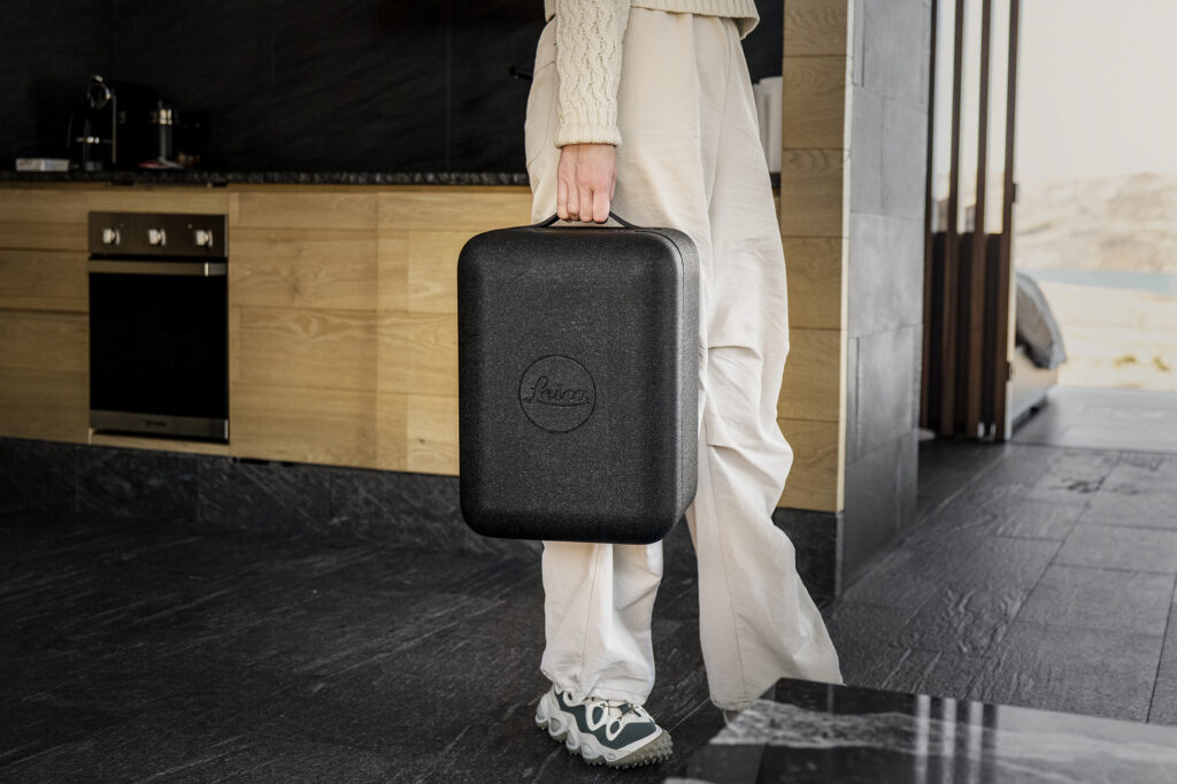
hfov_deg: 57.2
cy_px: 392
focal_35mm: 33
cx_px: 588
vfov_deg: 39.9
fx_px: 1079
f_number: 3.1
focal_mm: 33
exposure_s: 1/250
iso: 320
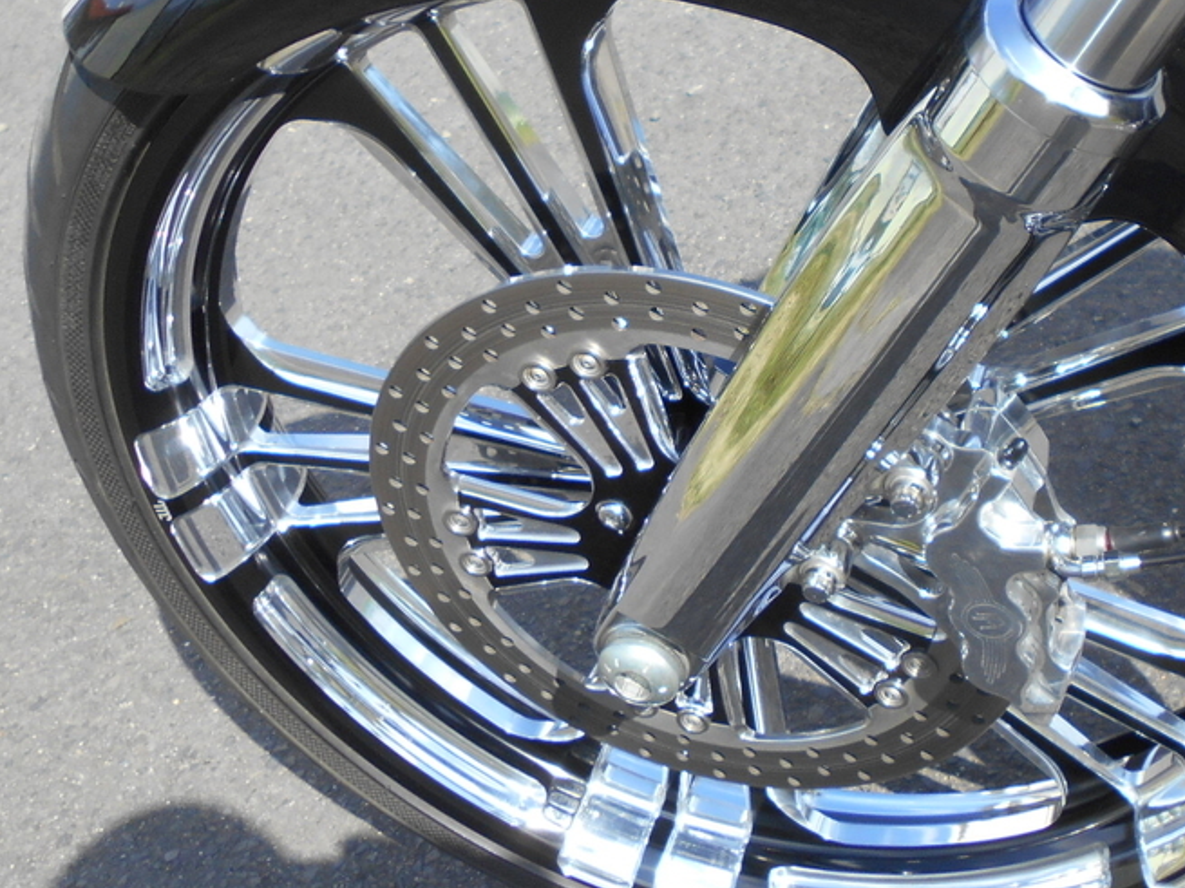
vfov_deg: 26.5
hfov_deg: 34.7
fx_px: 1882
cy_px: 373
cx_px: 760
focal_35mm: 55
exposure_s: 1/500
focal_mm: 5.1
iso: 80
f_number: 3.4
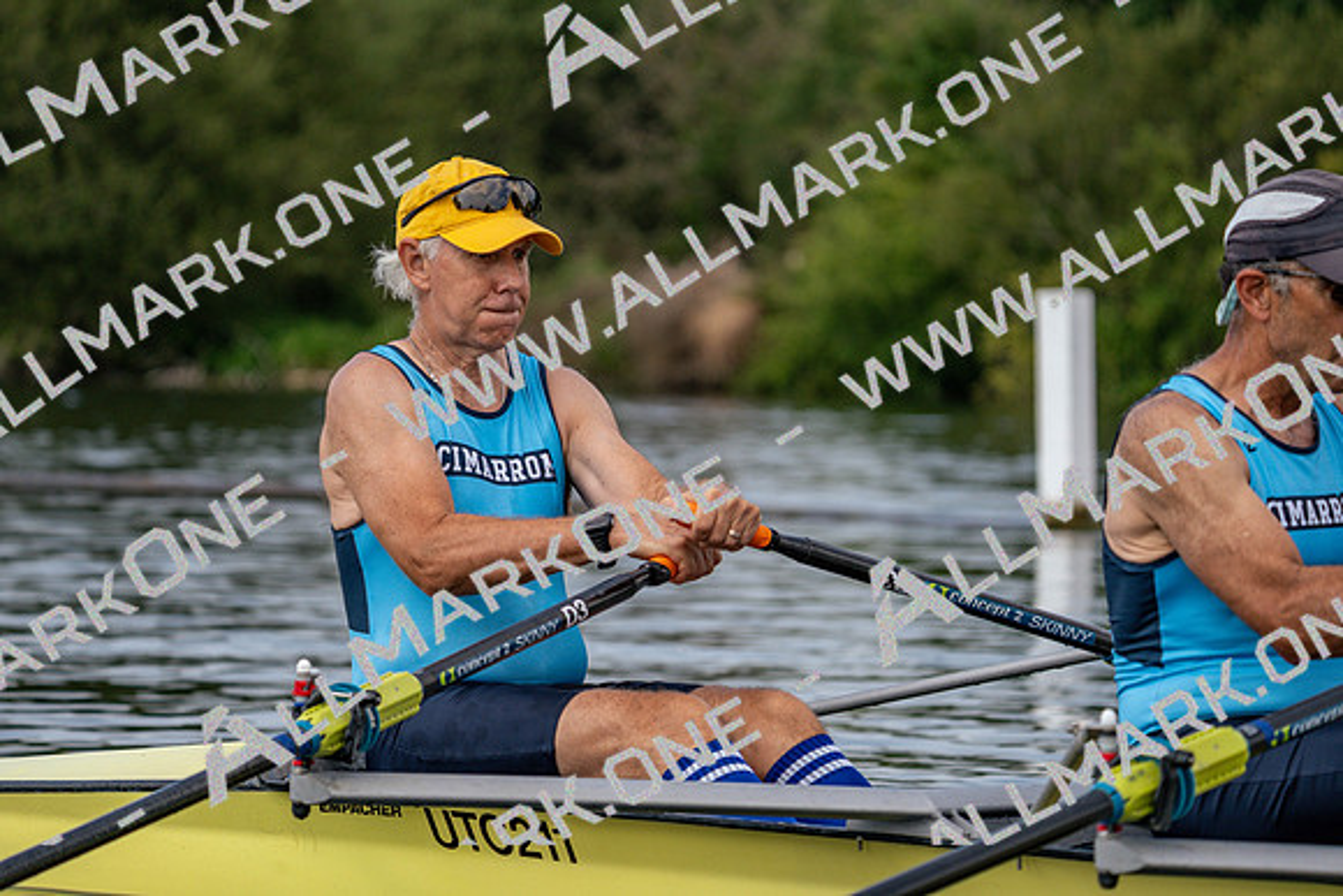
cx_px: 672
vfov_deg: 6.9
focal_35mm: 200
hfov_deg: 10.3
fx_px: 7463
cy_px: 448
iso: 320
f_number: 5.6
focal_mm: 200
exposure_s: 1/1600
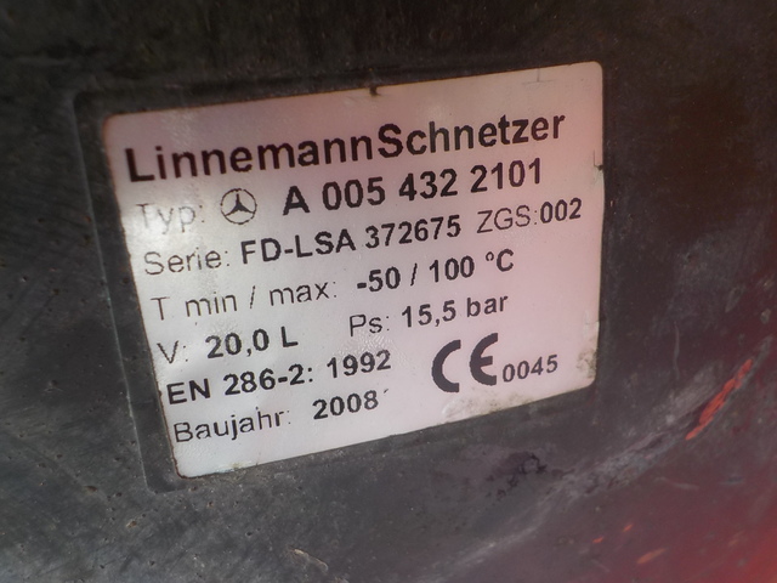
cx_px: 388
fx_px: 673
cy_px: 292
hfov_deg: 60.0
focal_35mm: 30
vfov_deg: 46.8
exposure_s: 1/60
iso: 125
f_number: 3.3
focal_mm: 4.1
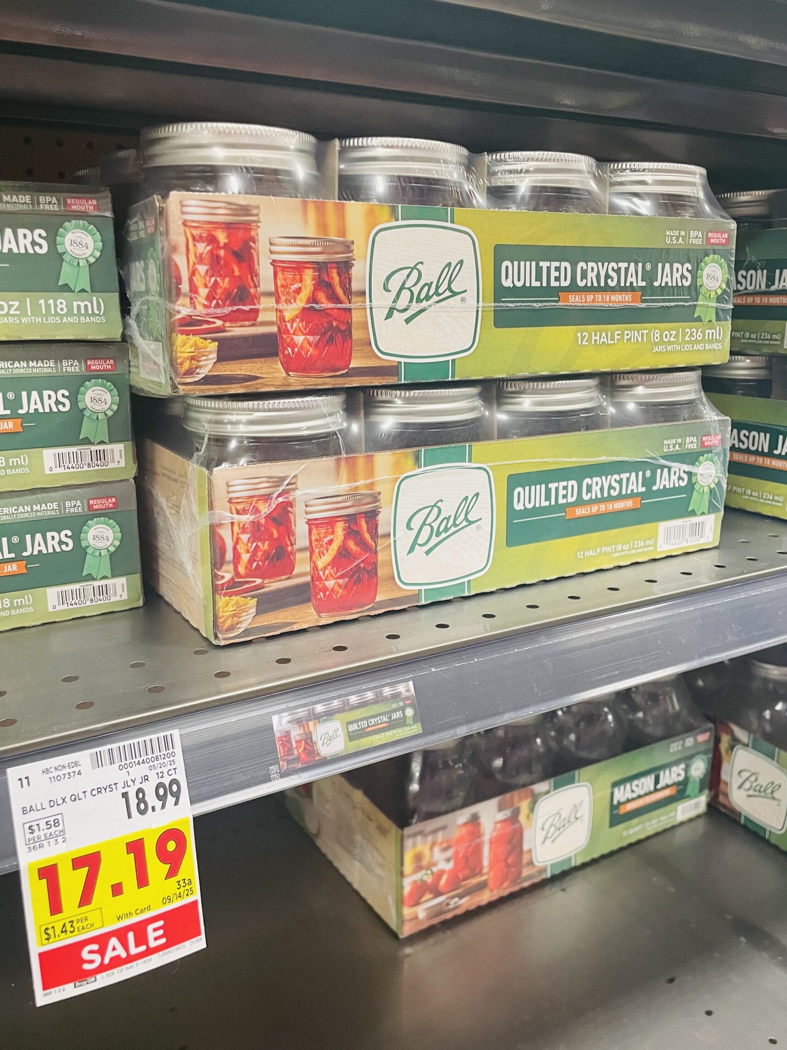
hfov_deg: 48.2
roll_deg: -0.5
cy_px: 517
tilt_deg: -14.8
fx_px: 879
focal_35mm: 29
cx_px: 396
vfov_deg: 61.7
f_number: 1.6
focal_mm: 4.2
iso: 160
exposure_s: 1/60
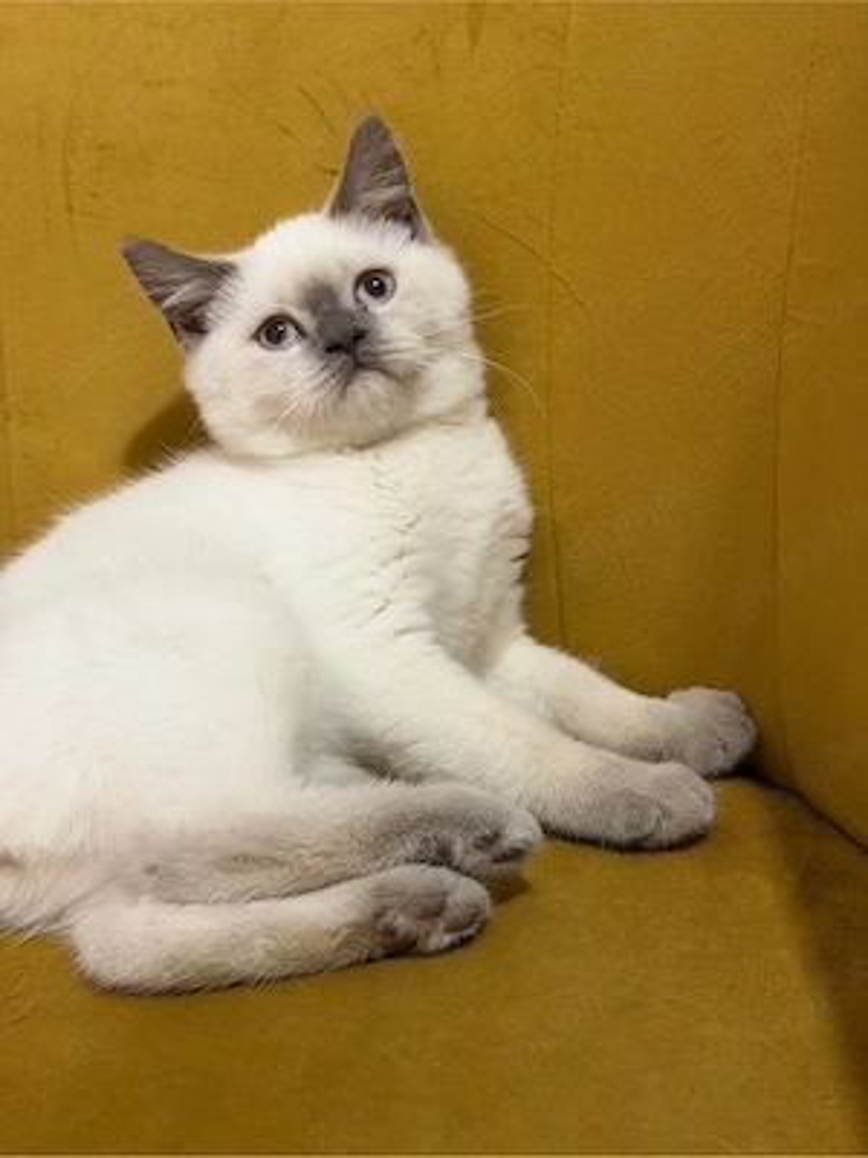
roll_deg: +1.4
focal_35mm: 48
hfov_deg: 30.3
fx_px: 1605
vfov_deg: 39.7
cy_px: 579
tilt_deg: -16.4
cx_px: 434
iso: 250
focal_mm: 6.76
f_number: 1.78
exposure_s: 1/33
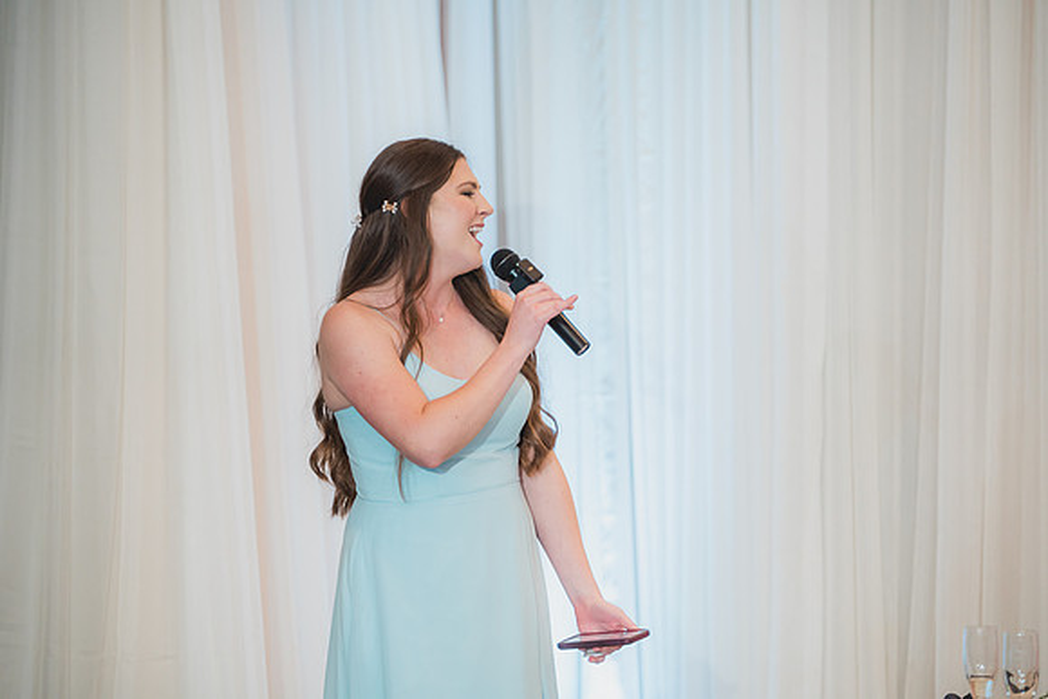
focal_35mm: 151
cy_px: 350
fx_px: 4397
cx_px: 524
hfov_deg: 13.6
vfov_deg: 9.1
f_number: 2.8
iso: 1000
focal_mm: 151
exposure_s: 1/250
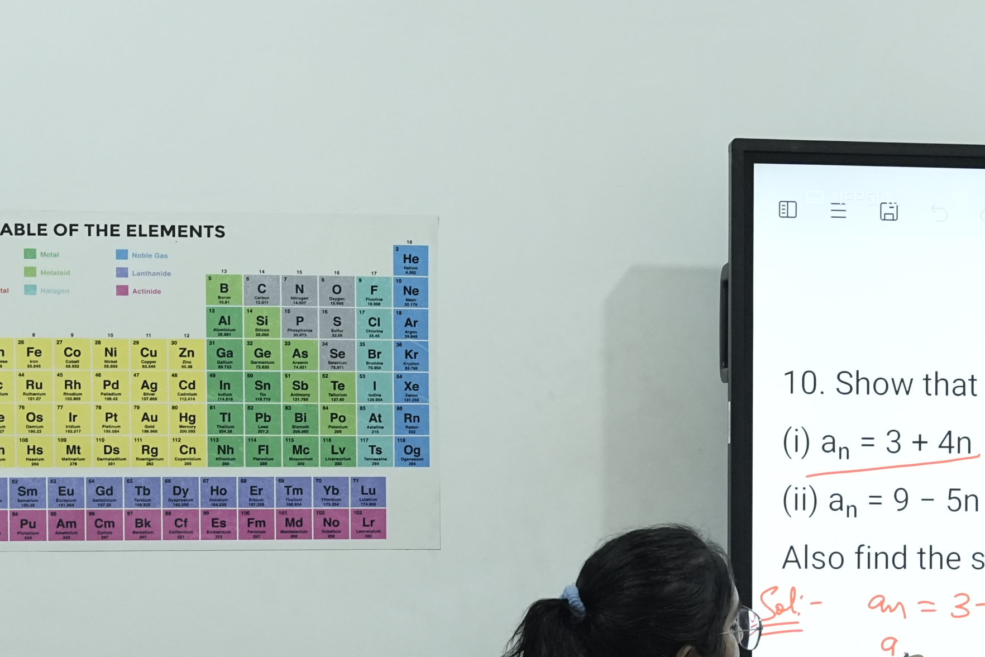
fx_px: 3502
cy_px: 599
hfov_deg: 15.8
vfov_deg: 10.6
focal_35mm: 128
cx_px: 852
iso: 2500
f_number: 4
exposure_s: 1/160
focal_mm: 49
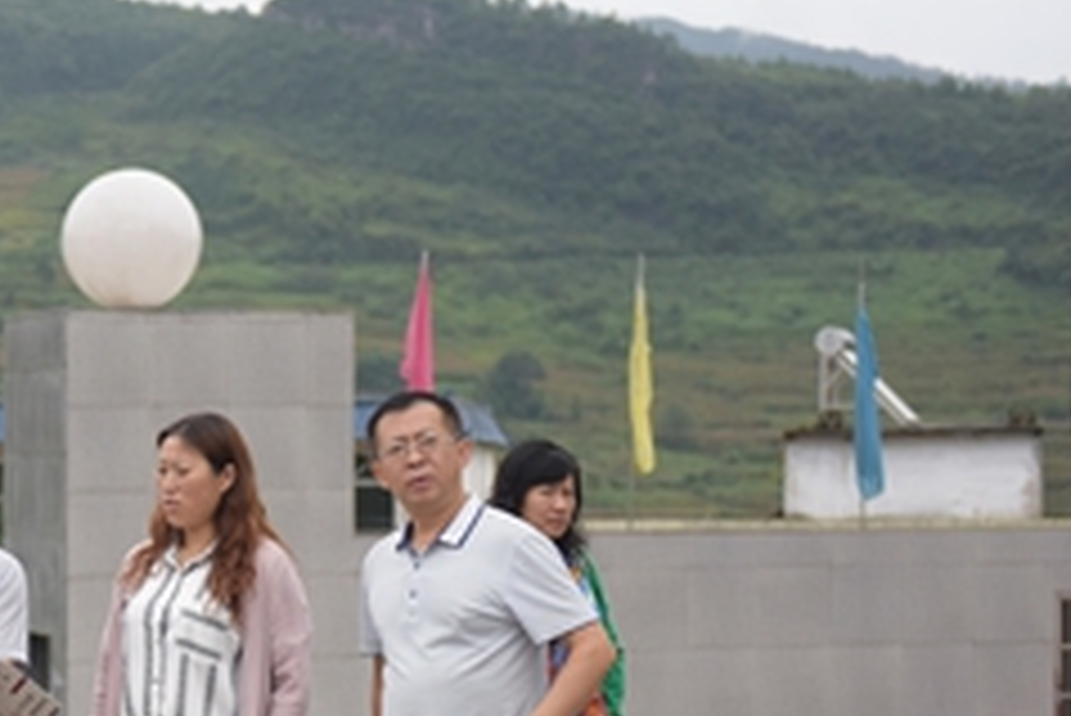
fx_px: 3006
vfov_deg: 13.5
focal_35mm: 101
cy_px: 527
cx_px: 22
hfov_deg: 19.7
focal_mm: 48
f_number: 2.8
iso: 1000
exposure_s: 1/8000
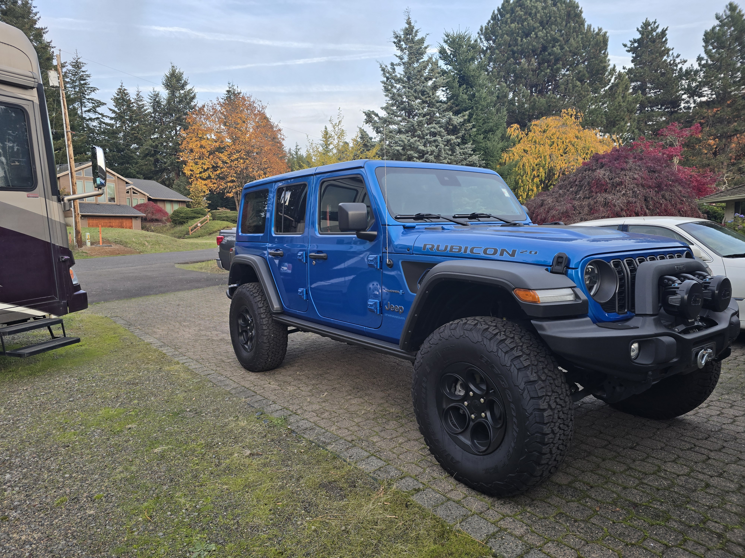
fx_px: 495
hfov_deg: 73.9
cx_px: 372
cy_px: 279
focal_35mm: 23
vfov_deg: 58.9
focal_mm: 6.3
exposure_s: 1/180
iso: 64
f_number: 1.7
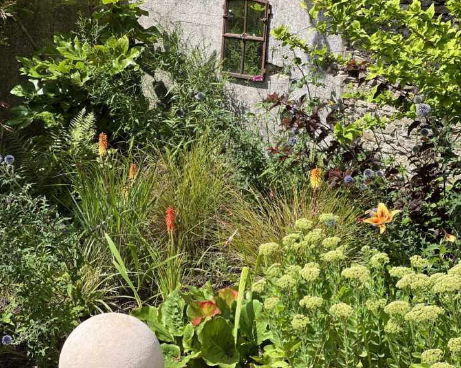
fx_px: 1105
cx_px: 226
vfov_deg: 18.9
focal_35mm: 81
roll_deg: -2.3
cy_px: 183
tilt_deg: -10.7
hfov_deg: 23.6
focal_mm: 9
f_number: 2.8
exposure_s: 1/501
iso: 32
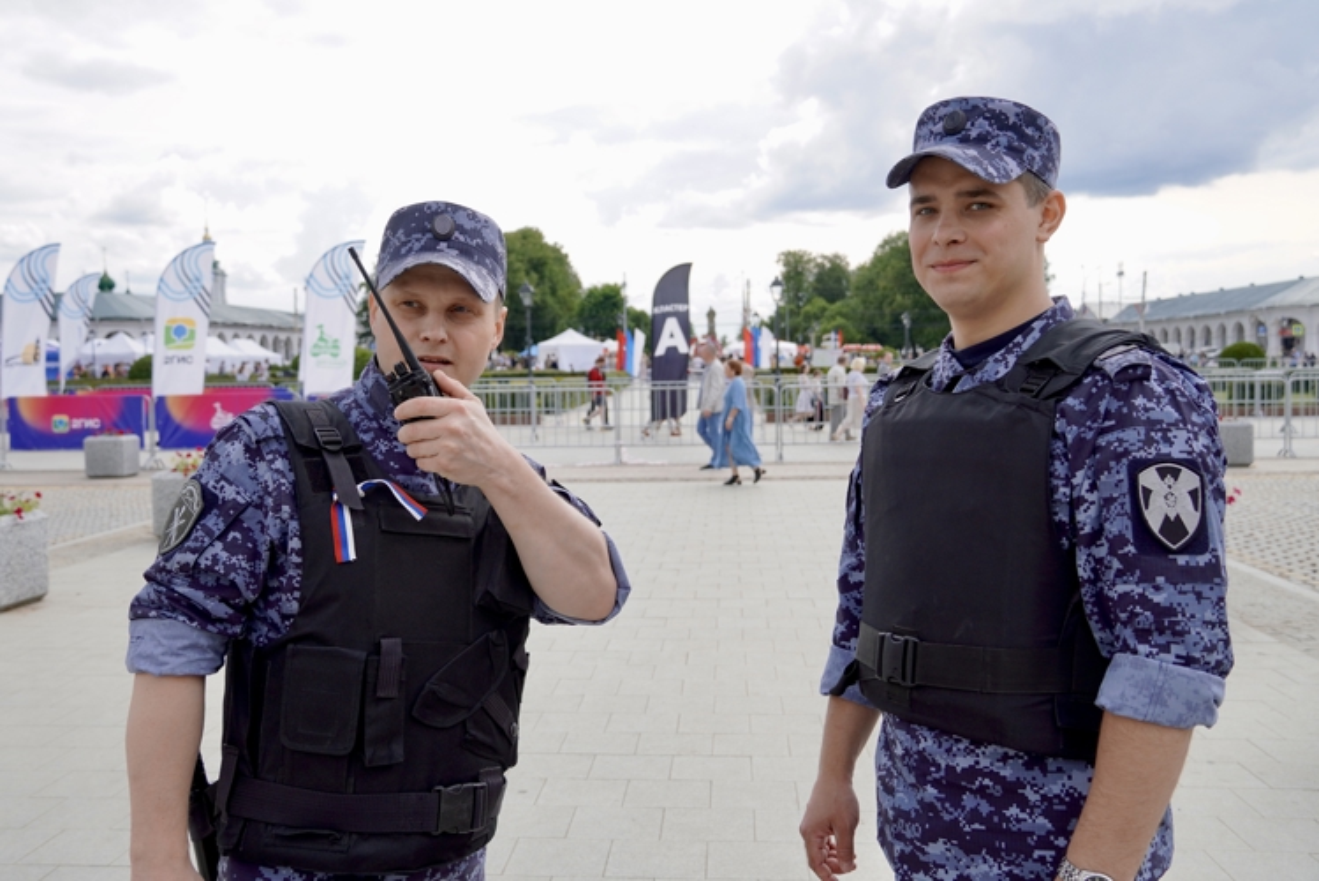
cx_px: 660
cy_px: 440
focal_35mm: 33
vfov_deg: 40.0
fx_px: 1209
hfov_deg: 57.2
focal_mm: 22
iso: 100
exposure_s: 1/400
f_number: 4.5
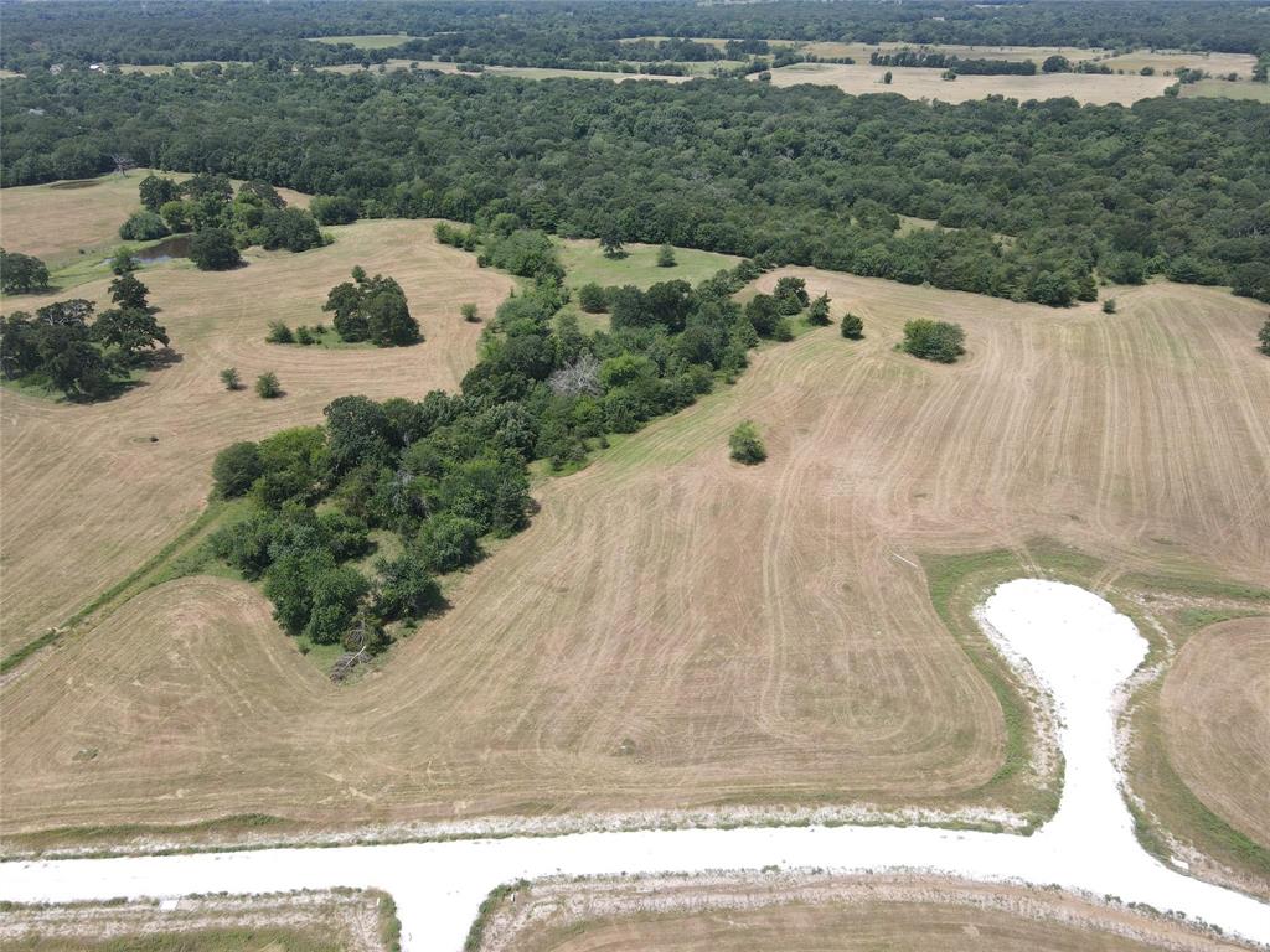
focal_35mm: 24
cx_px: 635
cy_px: 476
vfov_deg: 56.8
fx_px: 881
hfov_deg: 71.6
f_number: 2.8
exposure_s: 1/400
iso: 100
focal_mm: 4.5
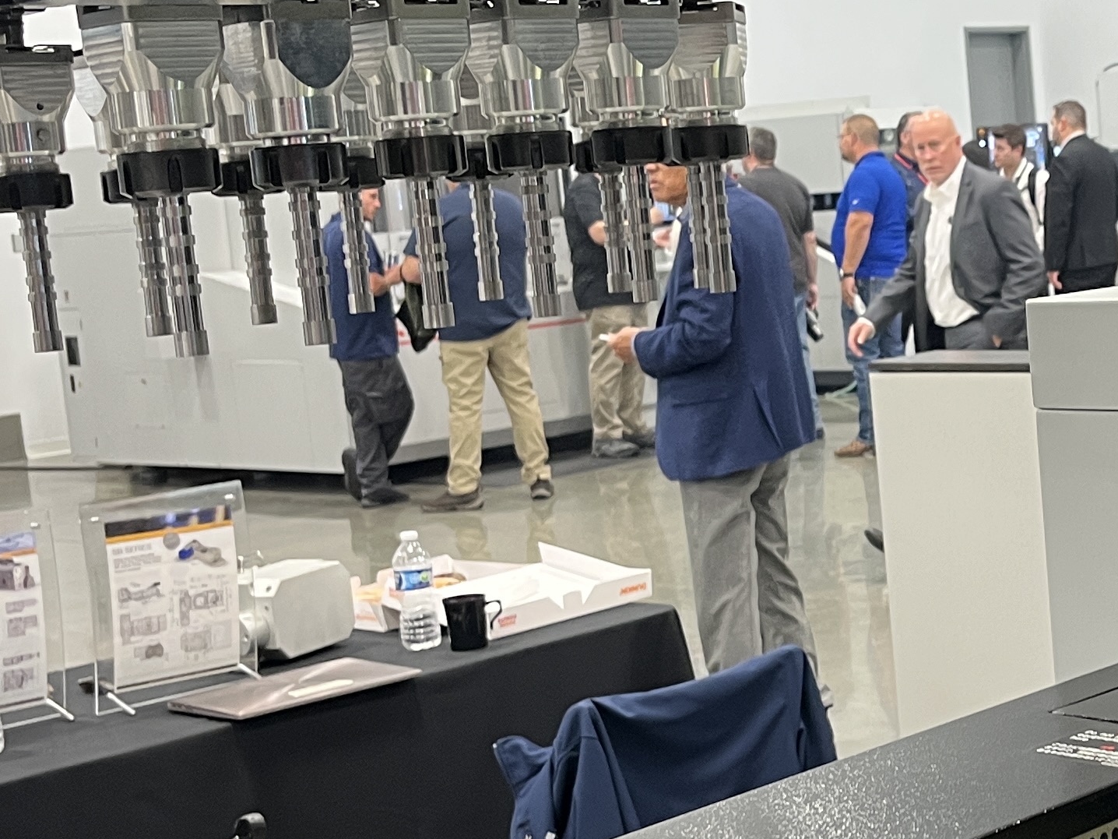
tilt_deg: -7.6
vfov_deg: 20.2
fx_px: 2358
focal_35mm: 73
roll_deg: +4.0
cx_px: 1046
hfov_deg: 25.7
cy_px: 441
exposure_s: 1/60
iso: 200
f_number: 1.6
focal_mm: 5.1
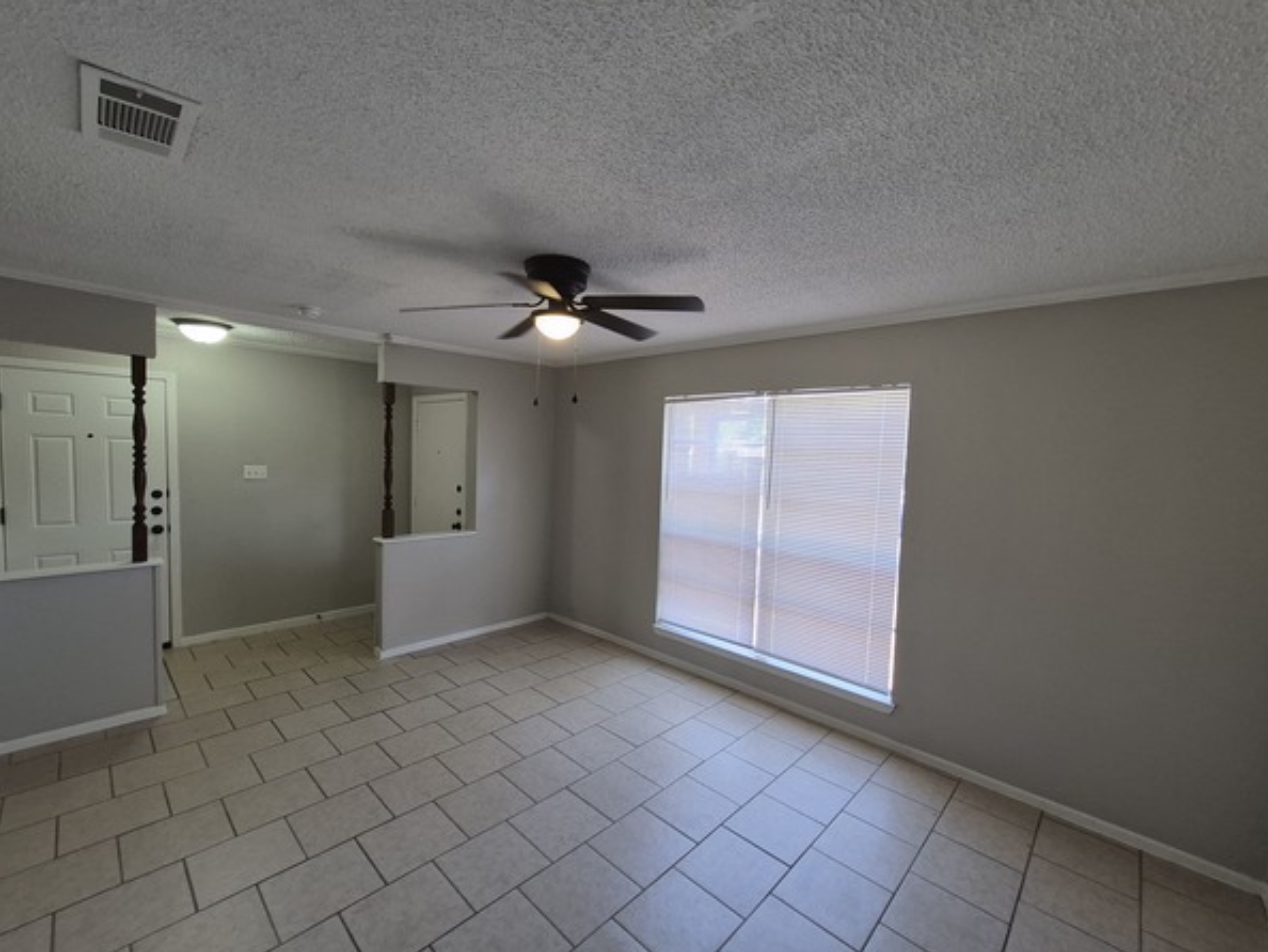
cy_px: 478
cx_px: 643
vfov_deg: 85.7
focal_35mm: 14
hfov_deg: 102.0
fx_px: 513
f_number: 2.2
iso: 125
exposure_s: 1/60
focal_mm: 1.74
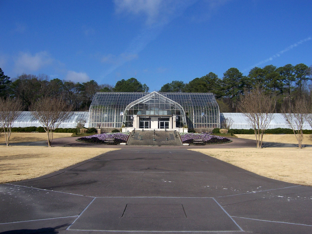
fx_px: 324
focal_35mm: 36
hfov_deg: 51.4
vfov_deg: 39.7
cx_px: 156
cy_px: 117
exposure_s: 1/1000
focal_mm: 6.2
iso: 80
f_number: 4.5
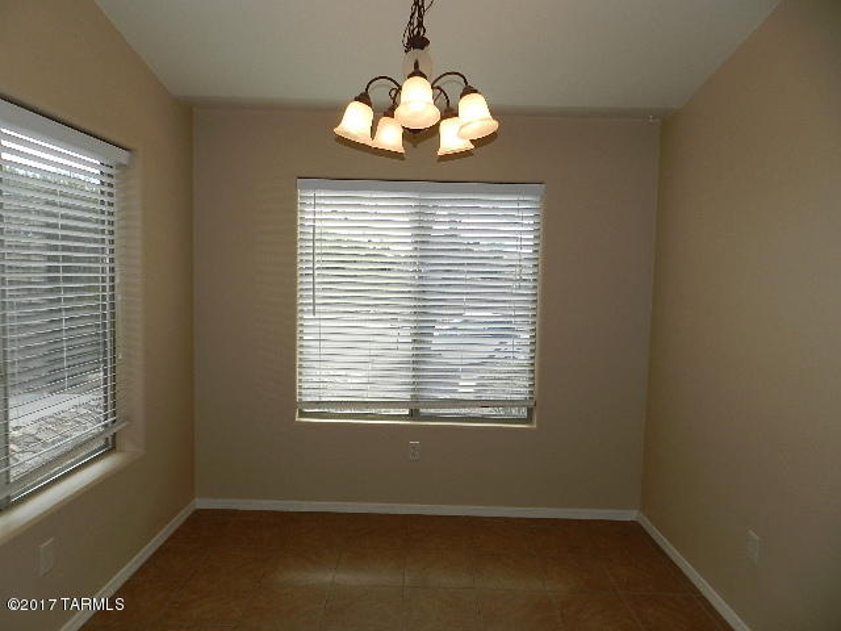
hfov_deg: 73.9
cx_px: 420
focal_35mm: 23
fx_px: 559
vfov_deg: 58.9
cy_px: 316
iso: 160
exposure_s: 1/250
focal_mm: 4
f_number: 3.4
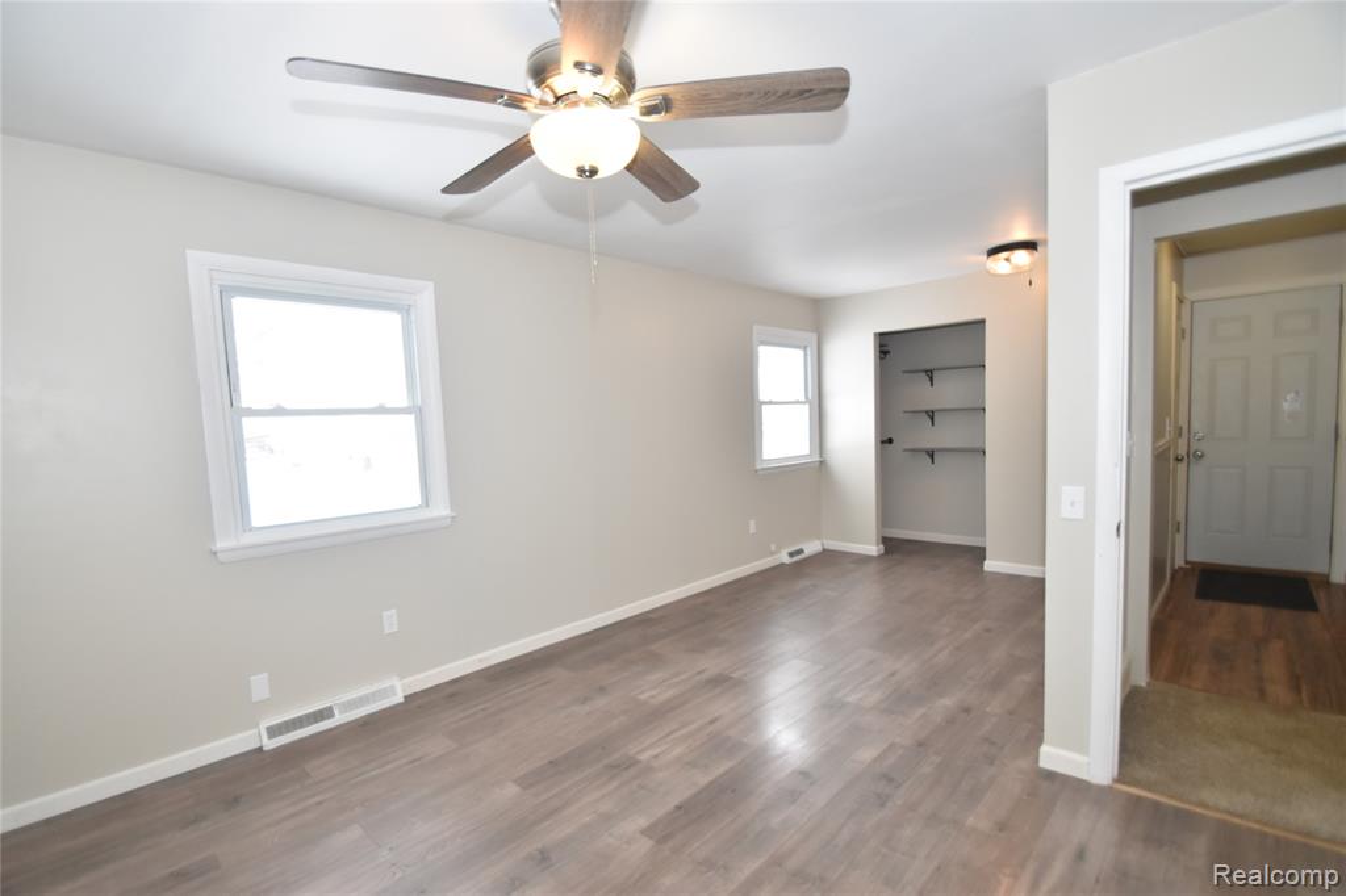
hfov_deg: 95.0
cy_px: 448
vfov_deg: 72.0
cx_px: 673
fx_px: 617
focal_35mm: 16
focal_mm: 11
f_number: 3.5
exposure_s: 1/200
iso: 800
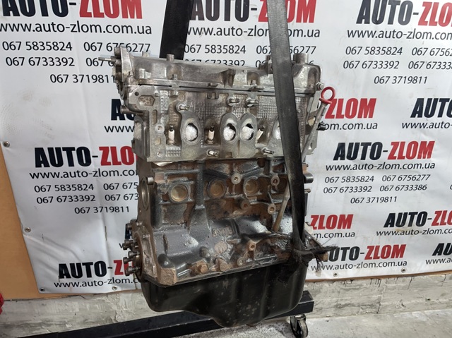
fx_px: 339
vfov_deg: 53.0
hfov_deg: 67.3
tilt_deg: -24.1
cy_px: 169
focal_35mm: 26
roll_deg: -1.5
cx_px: 226
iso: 32
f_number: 1.6
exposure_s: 1/35
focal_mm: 4.2
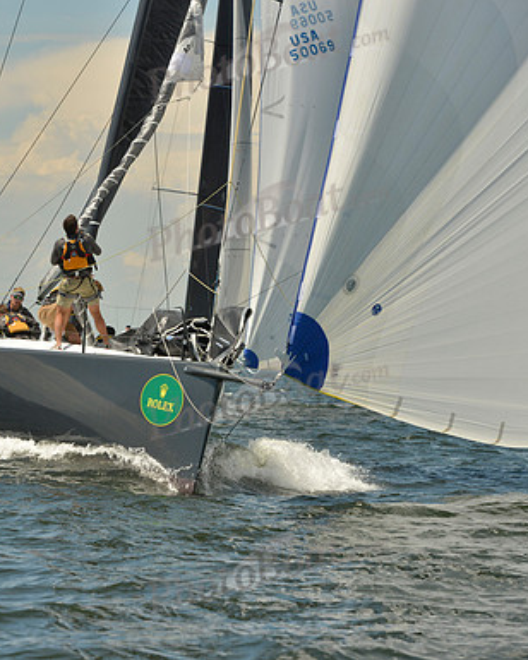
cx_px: 60
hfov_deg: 8.1
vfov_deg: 10.1
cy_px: 330
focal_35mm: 191
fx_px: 3731
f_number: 9
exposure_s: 1/1600
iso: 280
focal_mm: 135
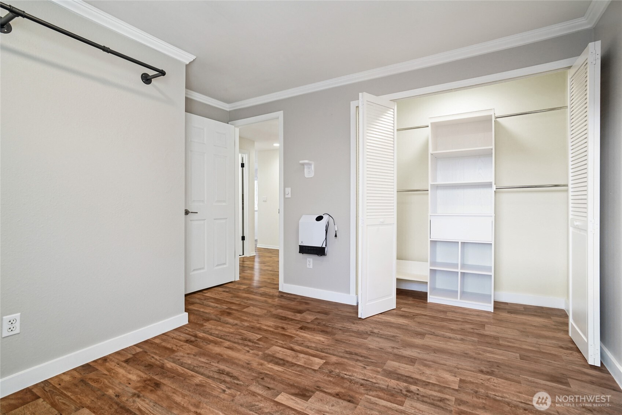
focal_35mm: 16
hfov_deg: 96.7
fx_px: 276
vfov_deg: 73.7
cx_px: 311
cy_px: 208
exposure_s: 1/40
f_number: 8
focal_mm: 16
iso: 1600
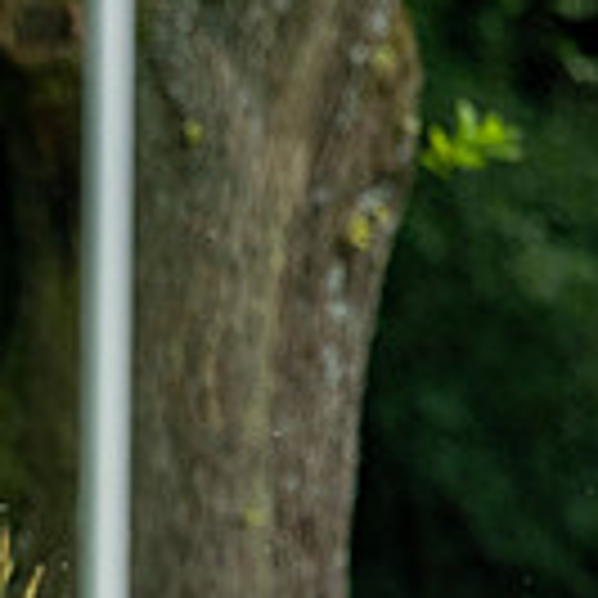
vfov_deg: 1.1
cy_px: 463
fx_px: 32620
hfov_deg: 1.0
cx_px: -602
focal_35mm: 1669
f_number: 4
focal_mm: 300
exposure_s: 1/500
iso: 200
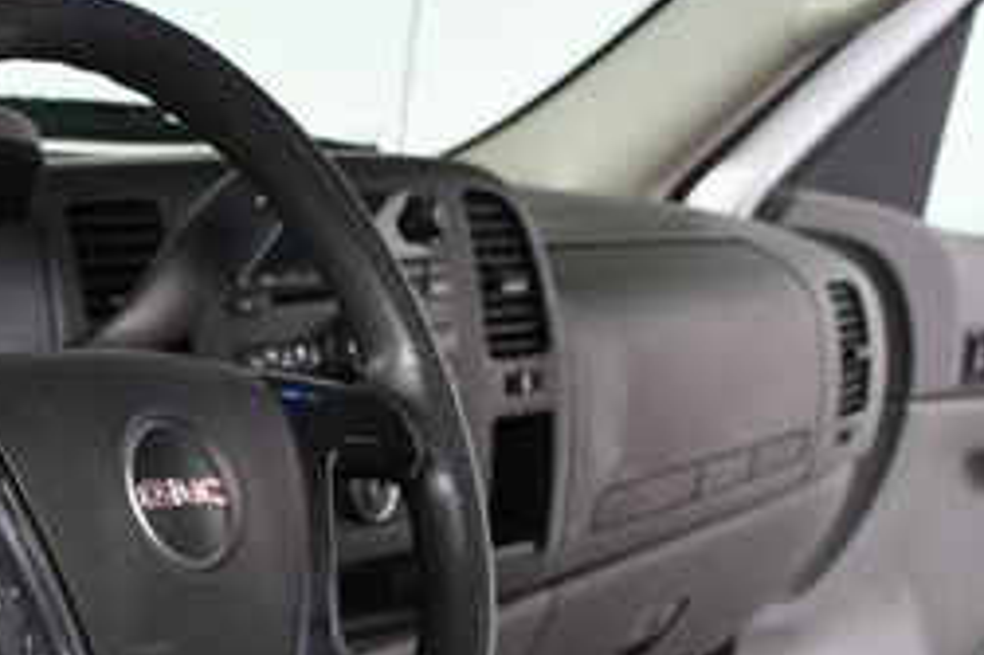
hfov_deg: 19.1
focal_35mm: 102
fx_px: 2786
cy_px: 655
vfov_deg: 13.2
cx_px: -125
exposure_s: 1/160
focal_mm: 27
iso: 100
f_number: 4
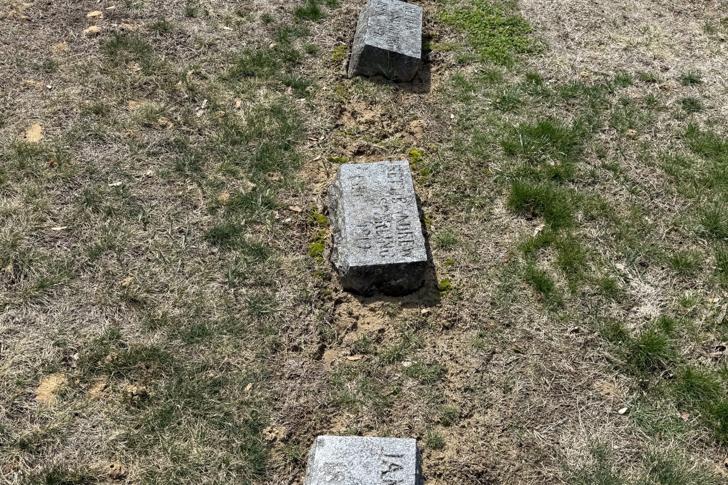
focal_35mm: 34
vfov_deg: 38.9
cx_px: 359
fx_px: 688
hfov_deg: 55.8
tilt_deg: -47.8
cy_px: 247
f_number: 1.78
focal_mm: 6.76
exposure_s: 1/3759
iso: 80
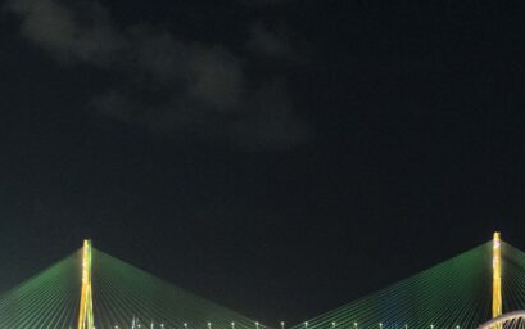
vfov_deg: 12.8
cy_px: 244
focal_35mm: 102
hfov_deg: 20.4
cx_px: 245
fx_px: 1460
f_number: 5
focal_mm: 40
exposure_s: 1/20
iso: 12800
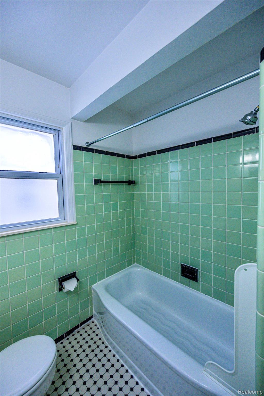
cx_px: 132
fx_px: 154
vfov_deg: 104.3
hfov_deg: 81.2
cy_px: 198
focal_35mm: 14
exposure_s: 1/500
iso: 2000
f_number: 5
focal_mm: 14
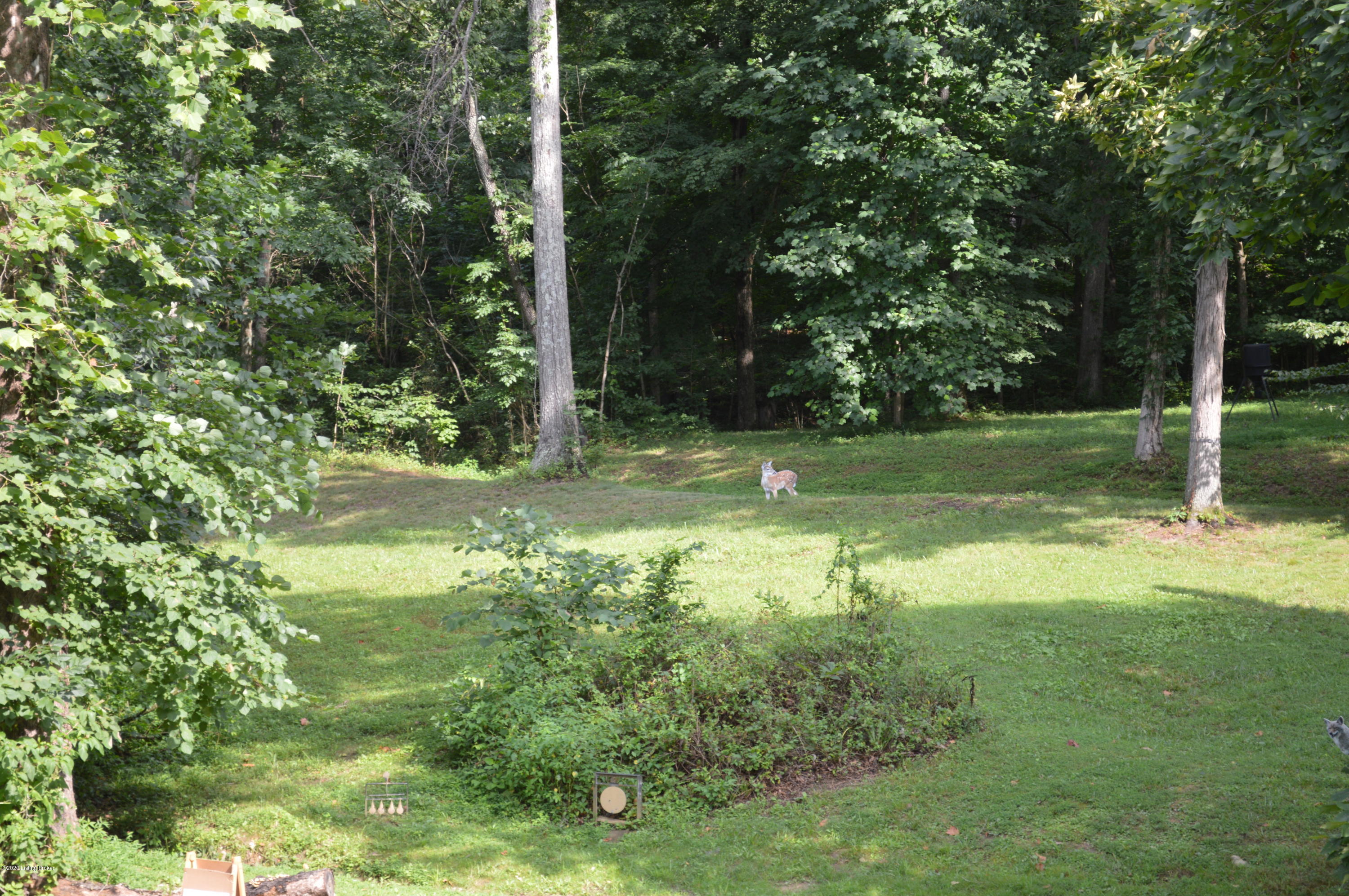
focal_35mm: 78
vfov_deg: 17.5
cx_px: 674
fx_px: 2920
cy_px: 448
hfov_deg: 26.0
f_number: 5.6
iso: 220
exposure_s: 1/125
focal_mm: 52
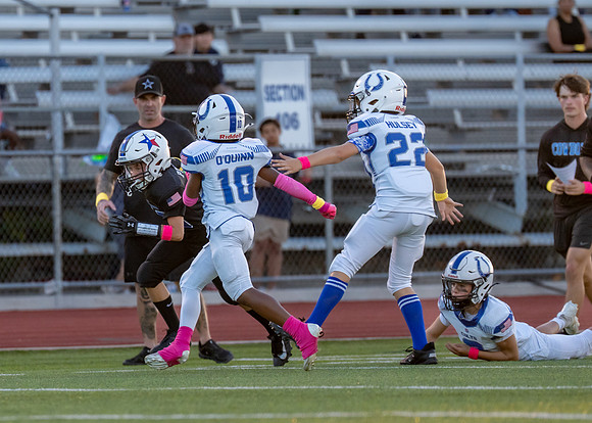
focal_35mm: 479
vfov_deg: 3.0
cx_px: 166
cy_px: 229
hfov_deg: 4.2
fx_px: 8054
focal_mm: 200
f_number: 2.8
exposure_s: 1/1250
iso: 640
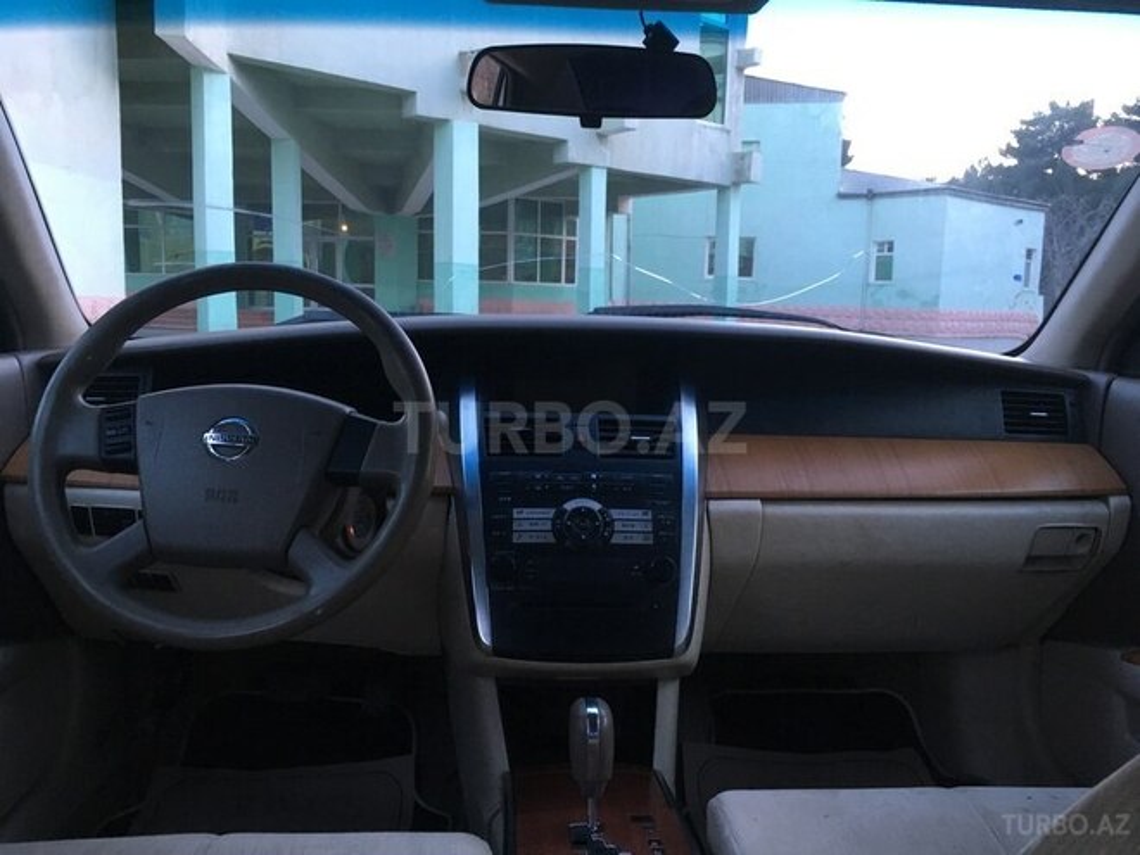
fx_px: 955
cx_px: 570
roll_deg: -1.5
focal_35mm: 29
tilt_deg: -6.2
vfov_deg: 48.2
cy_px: 428
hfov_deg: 61.7
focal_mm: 4.15
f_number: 2.2
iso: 125
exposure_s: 1/33
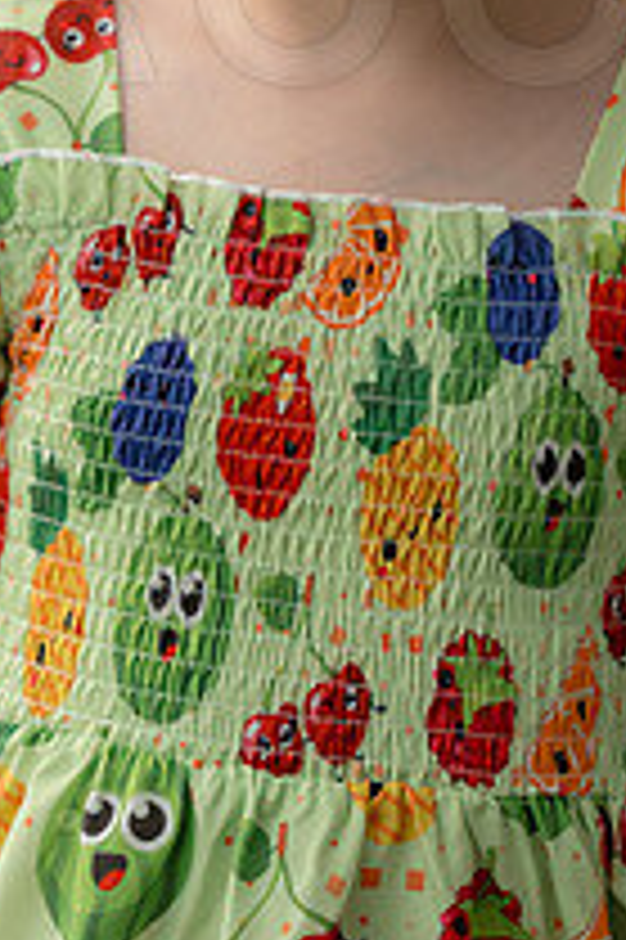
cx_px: 279
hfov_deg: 7.4
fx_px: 4833
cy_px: -13
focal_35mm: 185
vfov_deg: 11.0
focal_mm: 86
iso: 1600
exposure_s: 1/160
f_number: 5.6
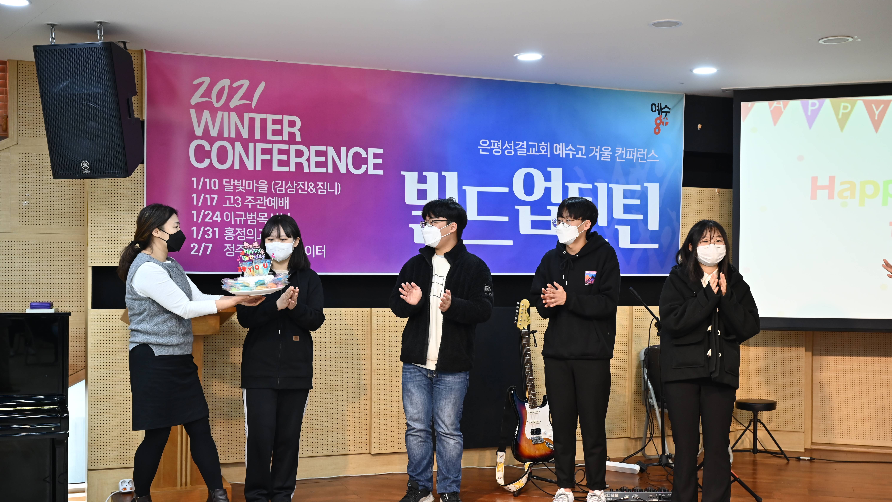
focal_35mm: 42
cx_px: 447
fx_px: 993
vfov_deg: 28.3
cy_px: 291
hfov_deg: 48.4
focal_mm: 40
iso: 1250
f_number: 4.5
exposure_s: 1/160
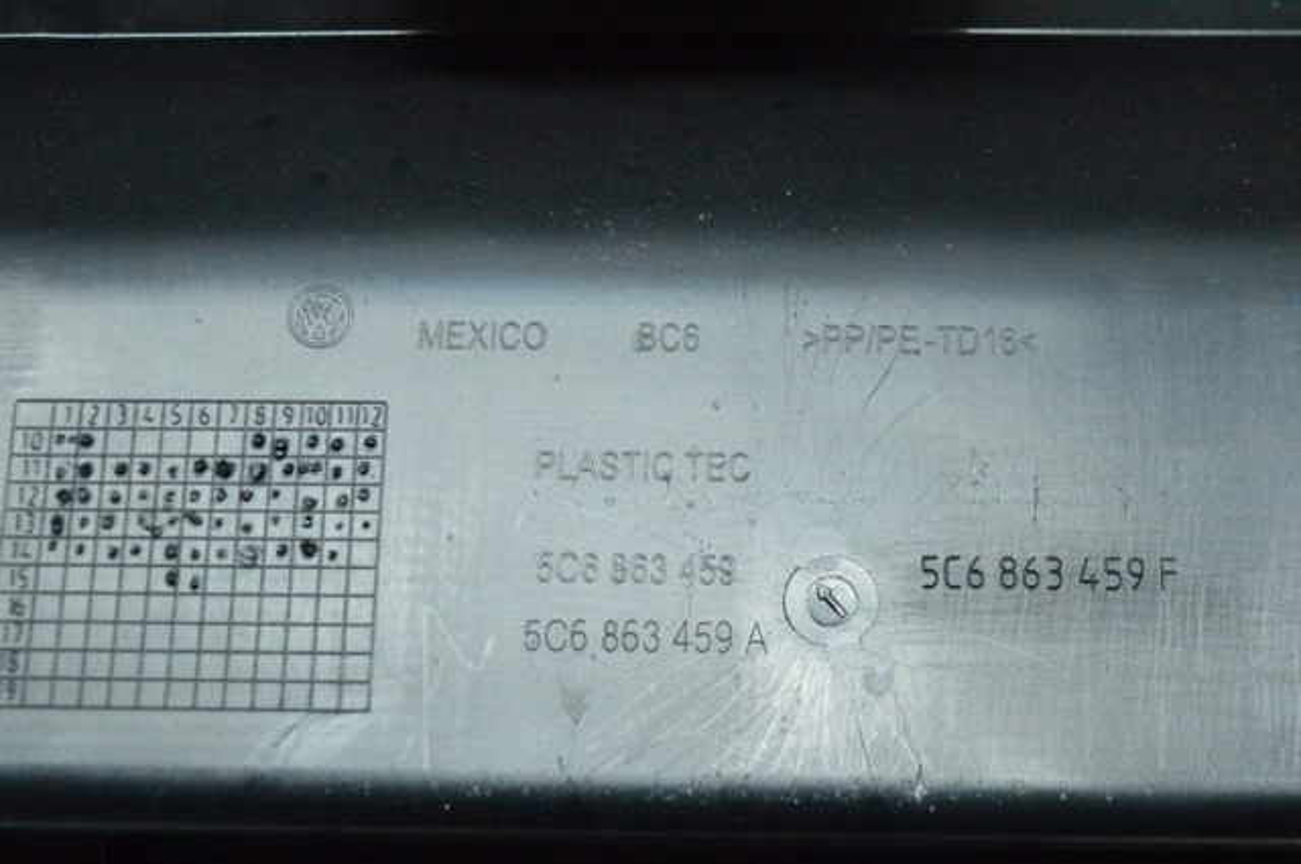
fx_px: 2166
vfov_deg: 22.6
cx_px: 650
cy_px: 432
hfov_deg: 33.4
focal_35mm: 60
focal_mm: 40
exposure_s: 1/320
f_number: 5
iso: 6400
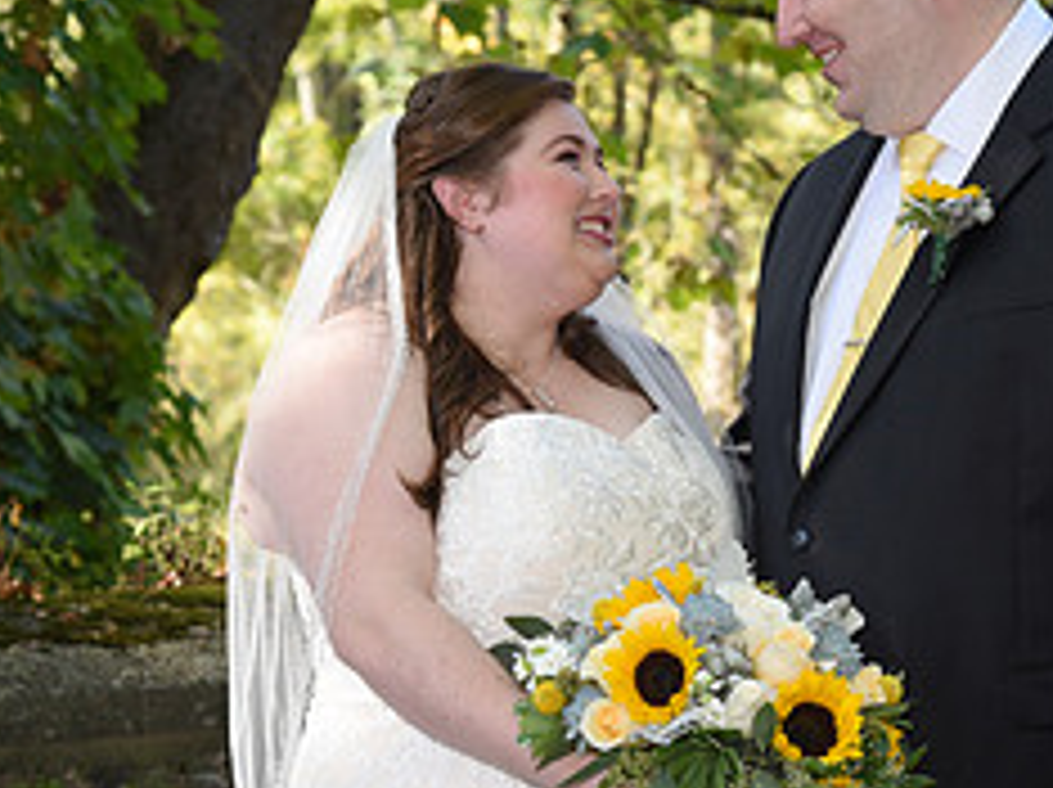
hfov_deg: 11.8
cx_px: 801
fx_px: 5075
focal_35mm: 167
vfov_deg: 8.9
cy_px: 511
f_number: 5.6
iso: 640
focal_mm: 70
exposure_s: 1/200
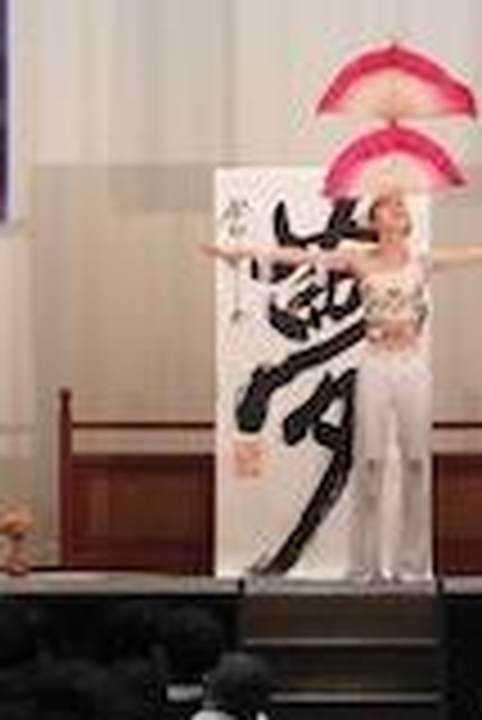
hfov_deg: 3.5
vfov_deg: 5.3
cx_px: 613
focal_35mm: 390
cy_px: 270
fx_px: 7815
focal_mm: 26.9
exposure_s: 1/80
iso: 560
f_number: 5.2
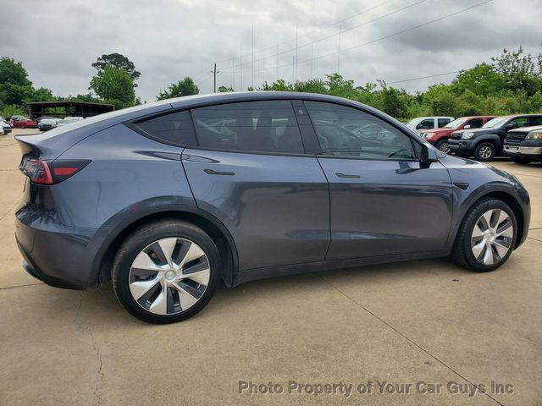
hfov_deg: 67.3
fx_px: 407
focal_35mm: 26
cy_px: 203
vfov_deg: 53.1
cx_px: 271
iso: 50
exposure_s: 1/1030
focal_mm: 4.3
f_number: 2.4
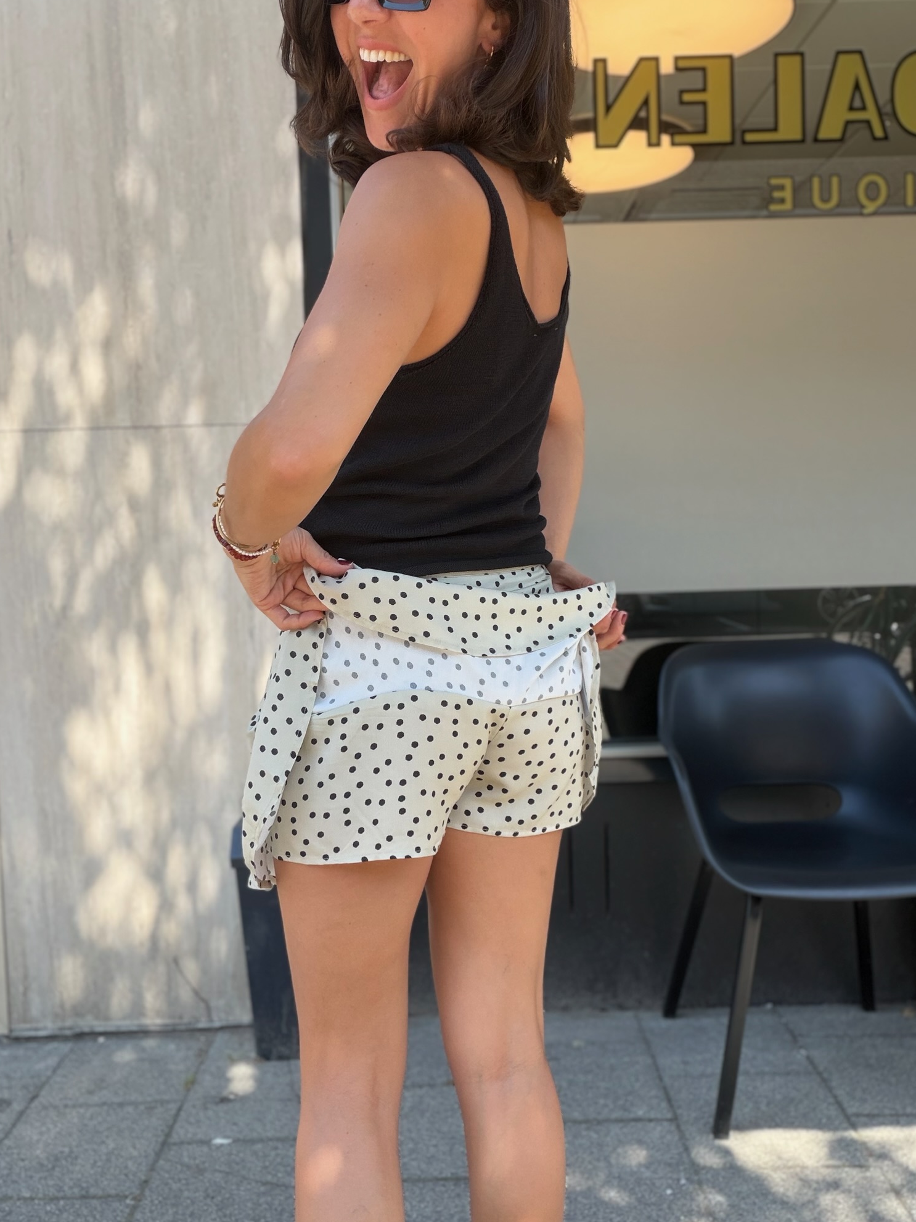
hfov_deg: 45.4
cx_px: 448
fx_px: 1094
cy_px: 602
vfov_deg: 58.4
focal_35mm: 31
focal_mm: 2.71
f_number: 1.9
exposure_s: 1/263
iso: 32
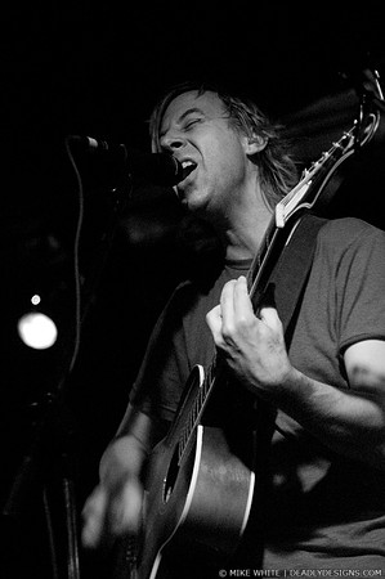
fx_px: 1399
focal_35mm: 87
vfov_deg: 23.4
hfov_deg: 15.7
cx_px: 192
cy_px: 290
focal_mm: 58
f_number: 2.8
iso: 1600
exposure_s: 1/50
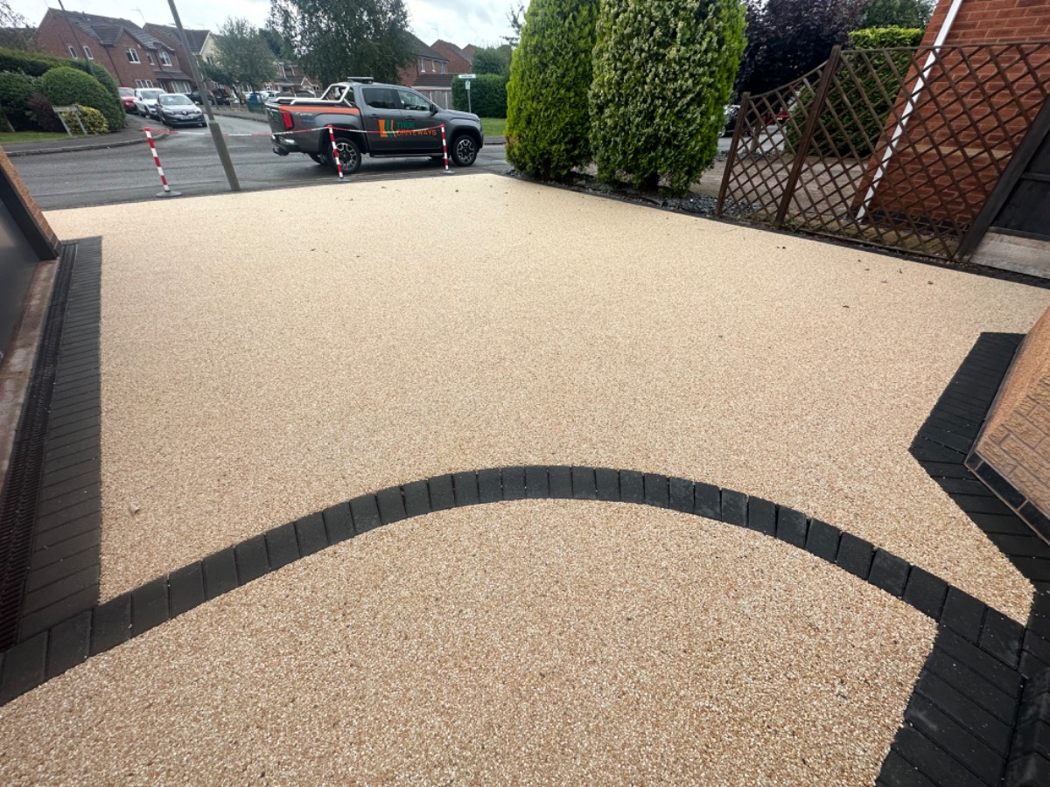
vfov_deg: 85.7
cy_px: 394
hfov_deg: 102.1
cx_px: 525
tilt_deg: -35.2
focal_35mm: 14
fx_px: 425
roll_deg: -2.1
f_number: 2.2
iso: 40
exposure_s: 1/385
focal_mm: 2.22
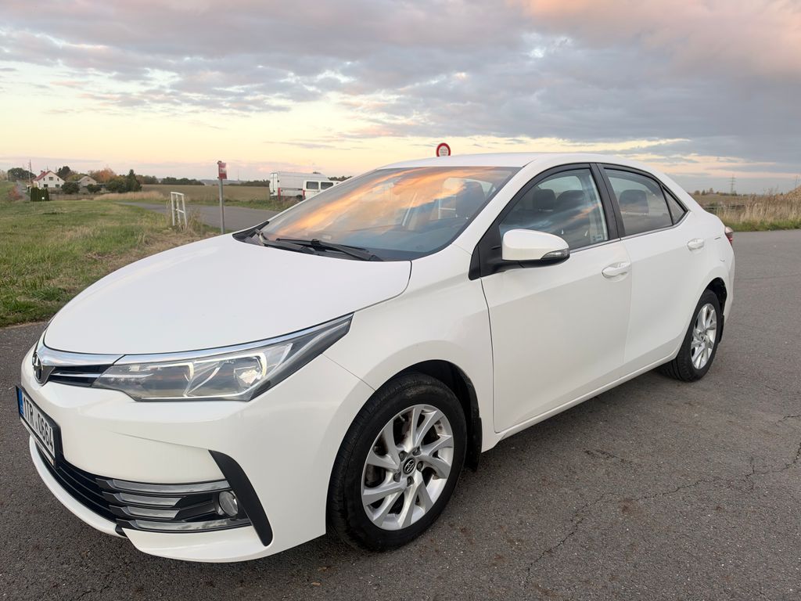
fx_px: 555
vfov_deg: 56.8
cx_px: 400
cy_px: 300
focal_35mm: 24
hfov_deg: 71.6
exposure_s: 1/209
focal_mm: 6.93
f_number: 1.8
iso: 50
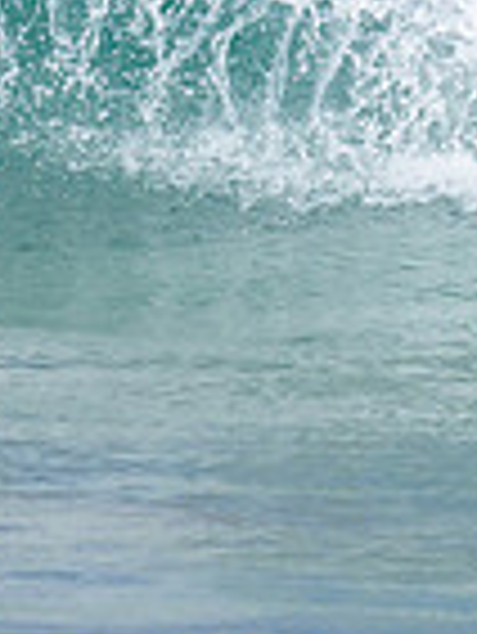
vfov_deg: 0.5
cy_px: -444
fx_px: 79765
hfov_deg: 0.3
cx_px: 1262
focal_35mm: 4348
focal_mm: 800
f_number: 6.3
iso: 360
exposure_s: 1/2000
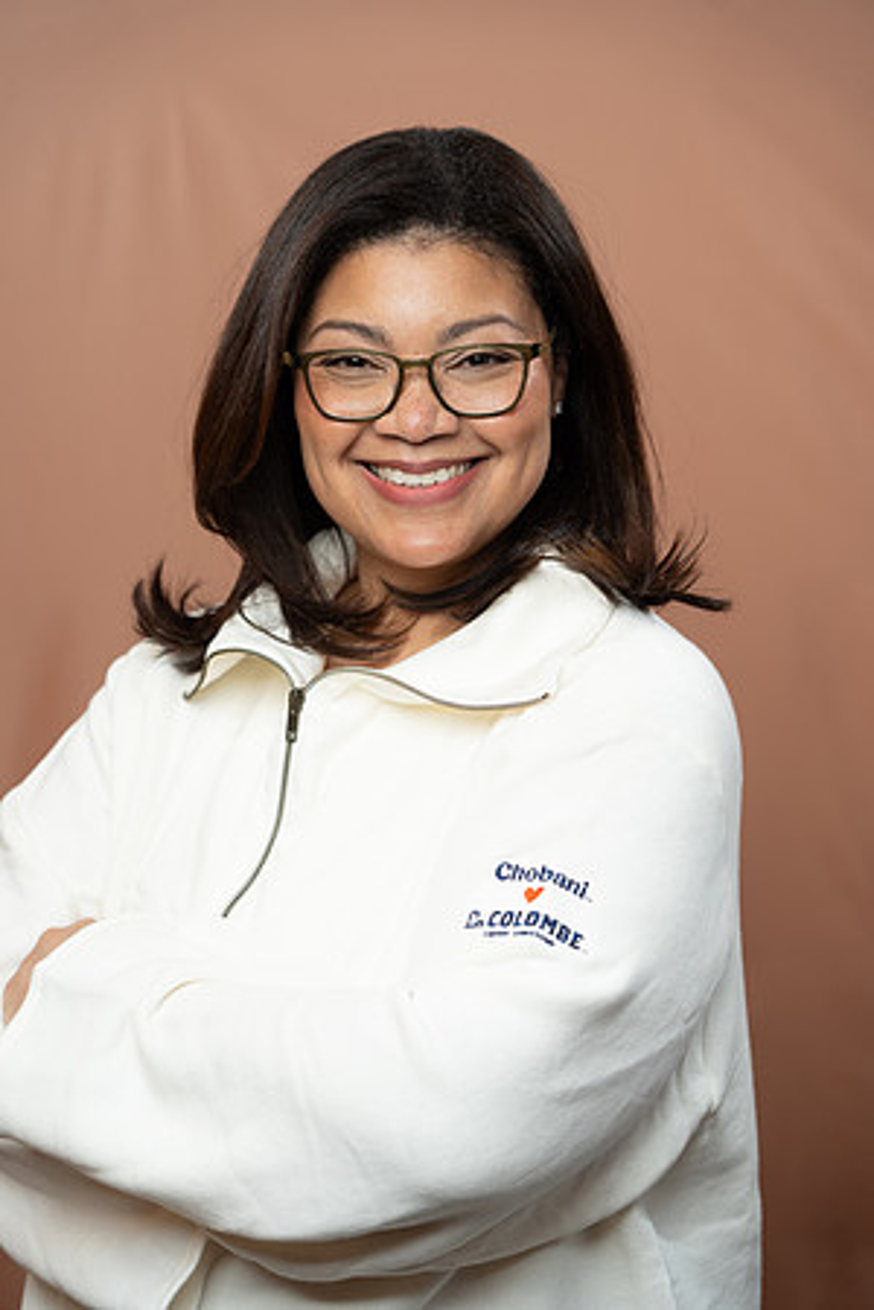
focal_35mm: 82
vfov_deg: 24.8
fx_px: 2986
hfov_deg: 16.7
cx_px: 437
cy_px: 655
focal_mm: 82
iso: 320
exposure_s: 1/160
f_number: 4
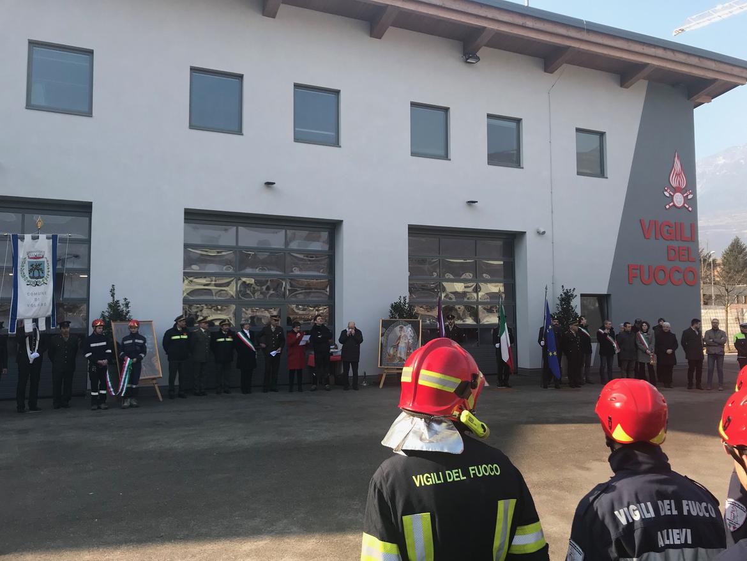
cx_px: 374
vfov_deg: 49.8
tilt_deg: +3.8
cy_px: 280
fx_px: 604
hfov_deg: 63.4
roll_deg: +0.0
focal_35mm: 28
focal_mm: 3.99
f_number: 1.8
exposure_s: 1/560
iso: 20
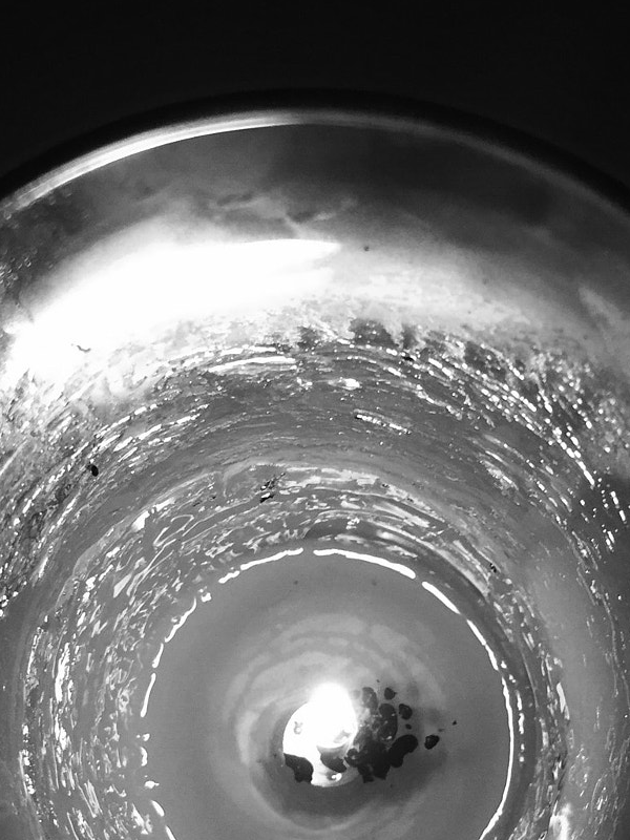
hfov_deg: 25.2
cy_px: 590
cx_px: 299
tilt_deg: -81.1
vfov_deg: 32.8
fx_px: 1407
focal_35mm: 58
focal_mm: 4.15
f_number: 2.2
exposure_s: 1/33
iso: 125
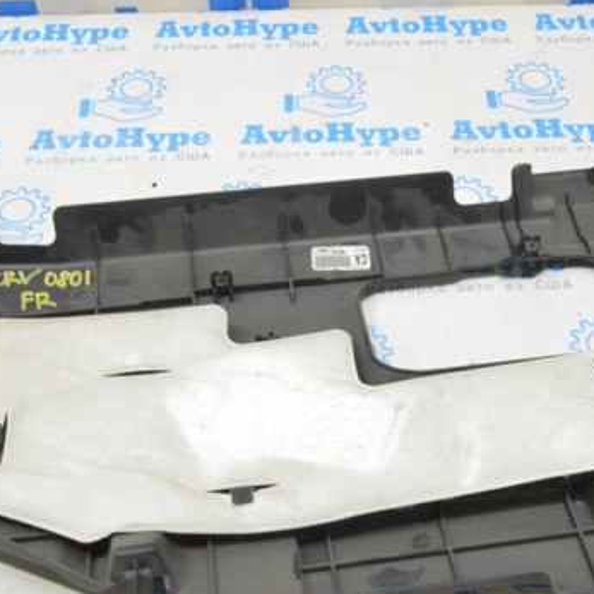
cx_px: 317
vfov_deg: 36.0
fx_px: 912
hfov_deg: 36.0
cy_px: 347
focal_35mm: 47
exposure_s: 1/15
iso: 6400
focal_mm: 20
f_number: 20
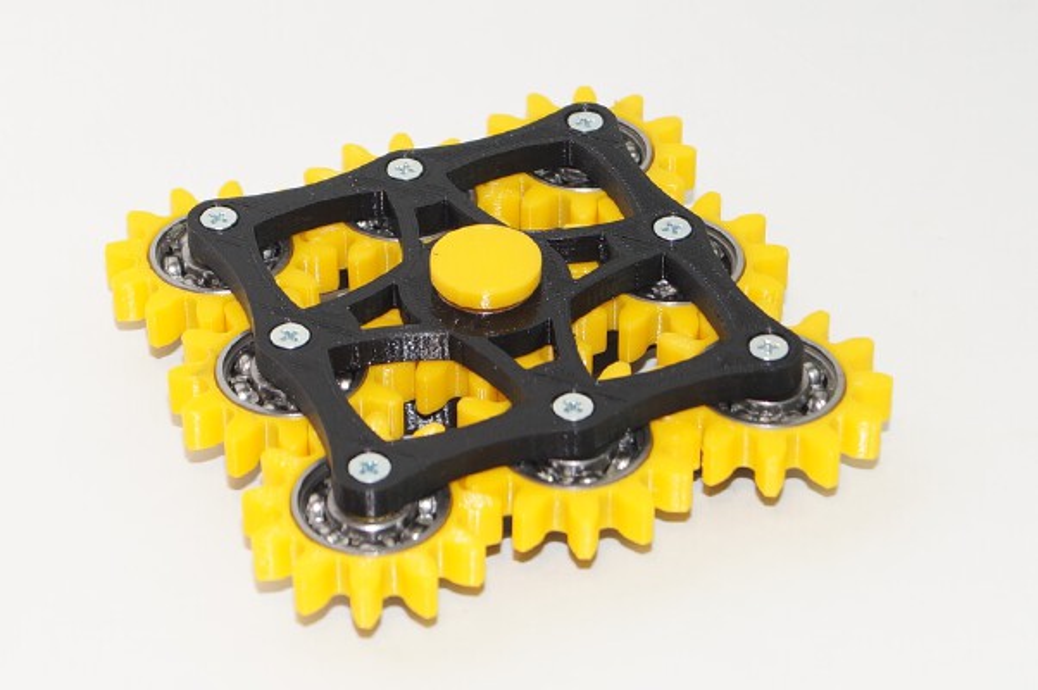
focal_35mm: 36
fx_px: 1037
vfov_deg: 36.8
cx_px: 519
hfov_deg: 53.2
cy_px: 345
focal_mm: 24
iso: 100
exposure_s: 1/100
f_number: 5.6
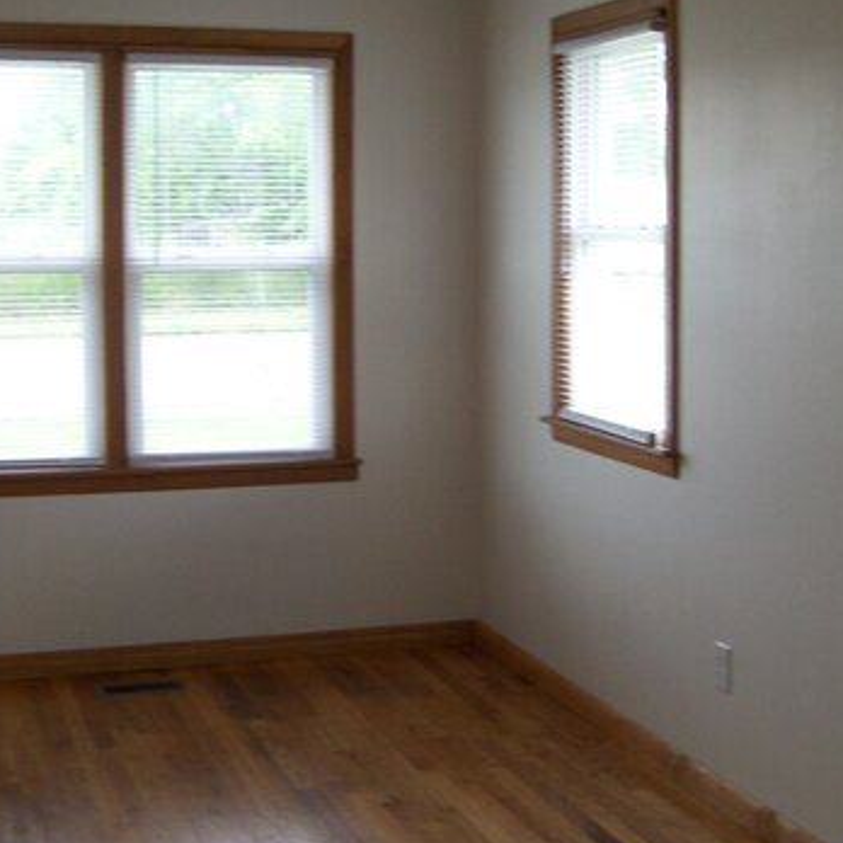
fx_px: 1681
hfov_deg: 28.1
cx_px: 515
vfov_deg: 28.0
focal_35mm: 61
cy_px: 310
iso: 158
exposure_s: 1/30
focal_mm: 5.85
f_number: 2.8
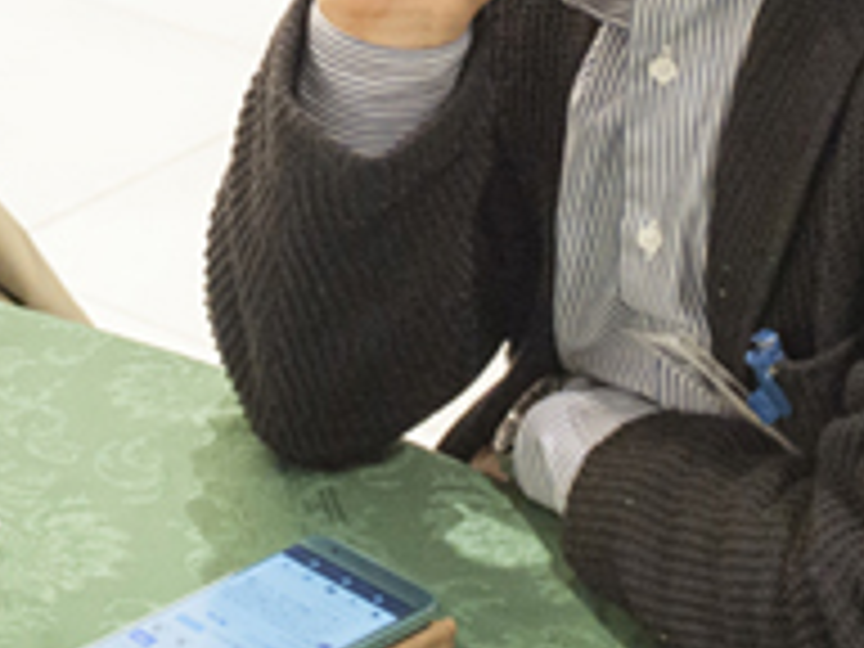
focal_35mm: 112
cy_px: -176
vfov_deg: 12.8
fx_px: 2795
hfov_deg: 17.5
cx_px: 230
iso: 1000
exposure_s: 1/100
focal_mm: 35
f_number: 5.6
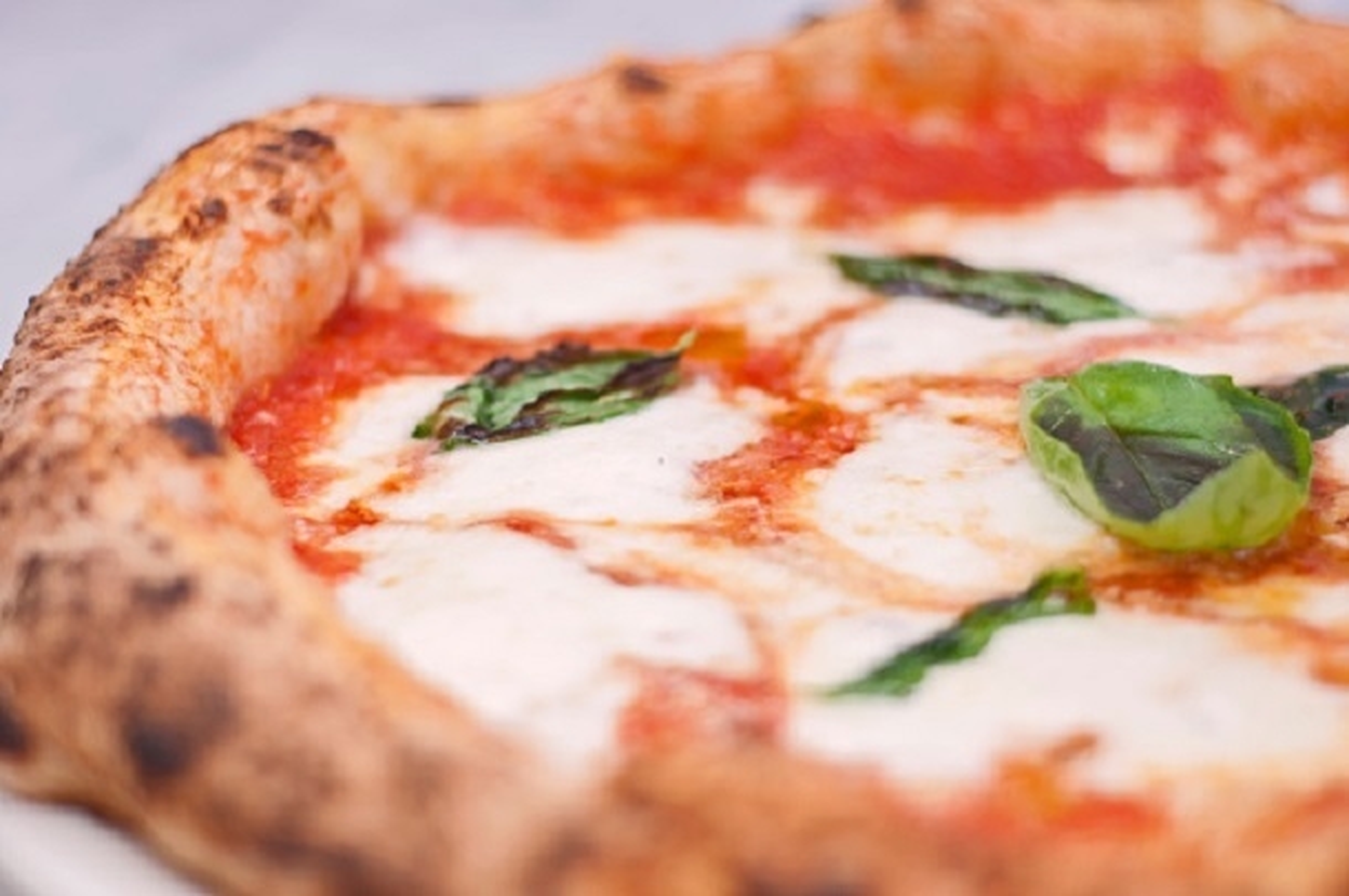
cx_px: 674
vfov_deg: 18.1
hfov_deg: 27.0
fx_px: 2807
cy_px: 448
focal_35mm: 75
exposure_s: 1/200
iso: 100
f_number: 2.8
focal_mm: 50
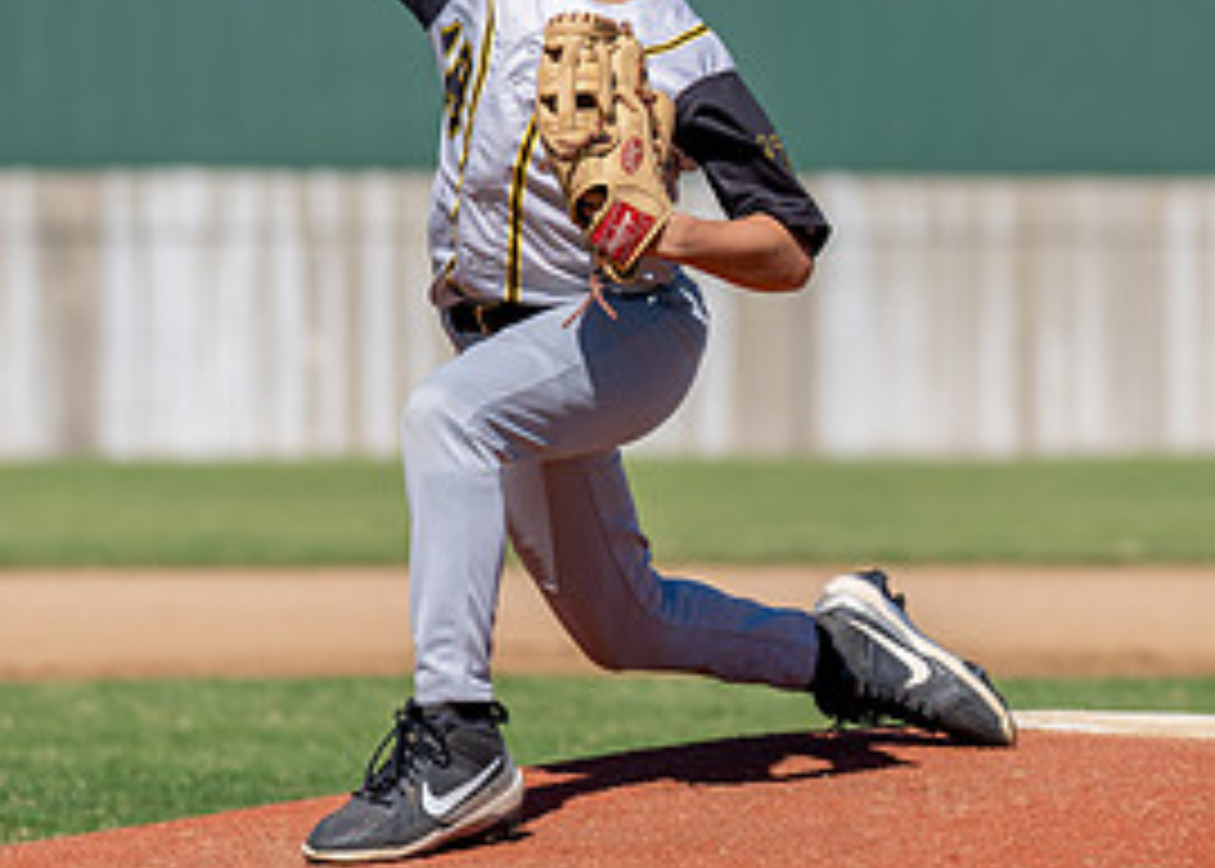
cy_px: 100
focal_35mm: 370
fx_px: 12771
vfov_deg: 3.9
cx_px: 730
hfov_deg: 5.4
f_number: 2.8
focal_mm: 125
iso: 100
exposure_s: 1/2500
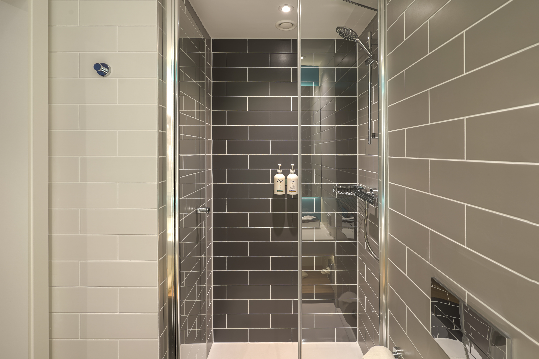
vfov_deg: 70.4
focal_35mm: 17
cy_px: 180
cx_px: 270
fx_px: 255
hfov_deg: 93.3
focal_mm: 17
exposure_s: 8
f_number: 10
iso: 50
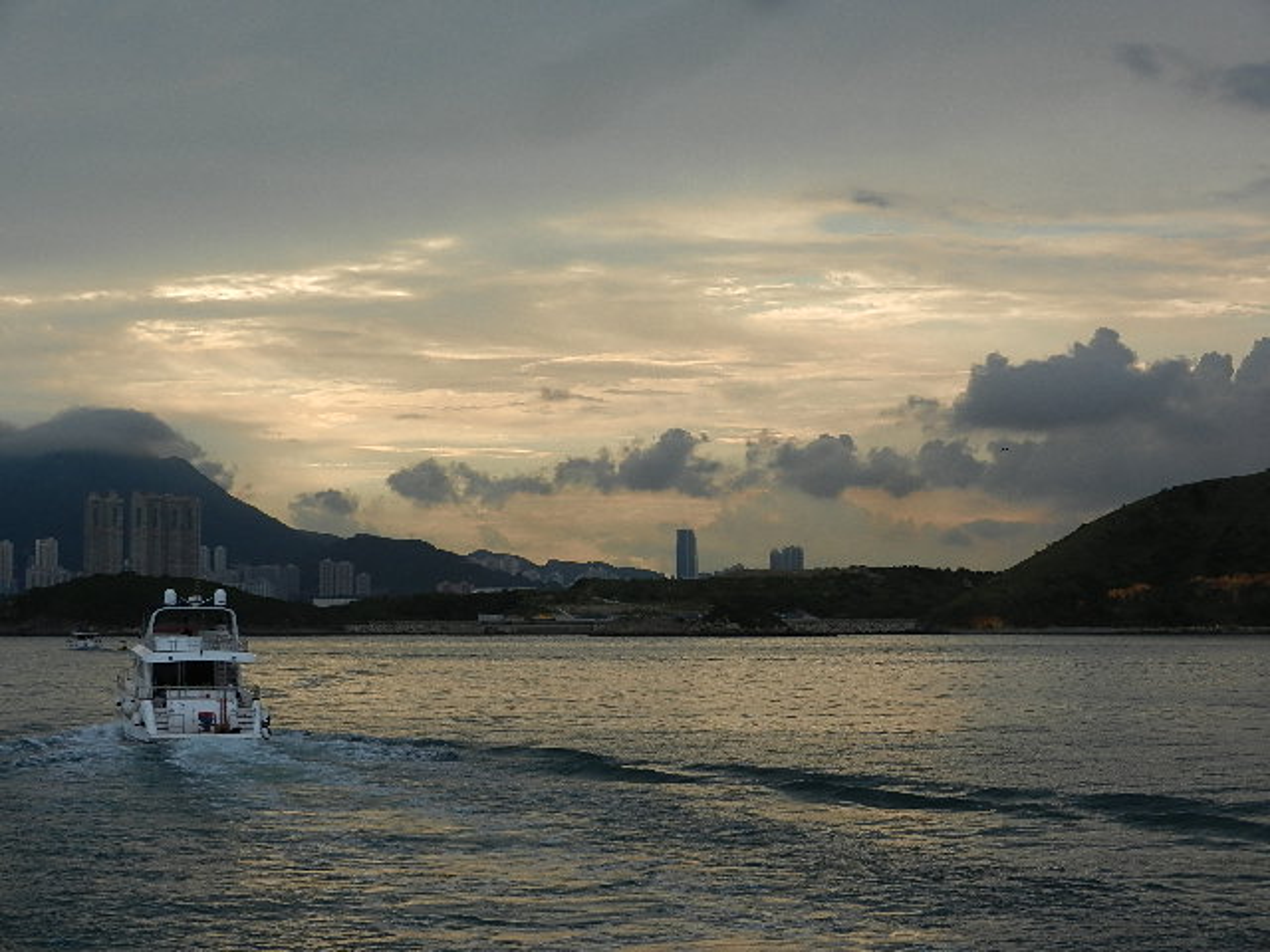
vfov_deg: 21.6
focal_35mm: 68
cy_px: 476
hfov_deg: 28.6
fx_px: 2495
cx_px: 635
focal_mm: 12.3
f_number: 4.6
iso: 160
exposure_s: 1/400
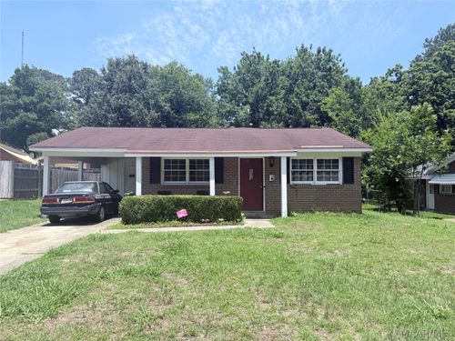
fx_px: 315
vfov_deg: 56.8
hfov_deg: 71.6
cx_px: 228
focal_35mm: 24
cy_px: 170
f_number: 1.78
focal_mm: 6.76
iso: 80
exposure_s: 1/2907
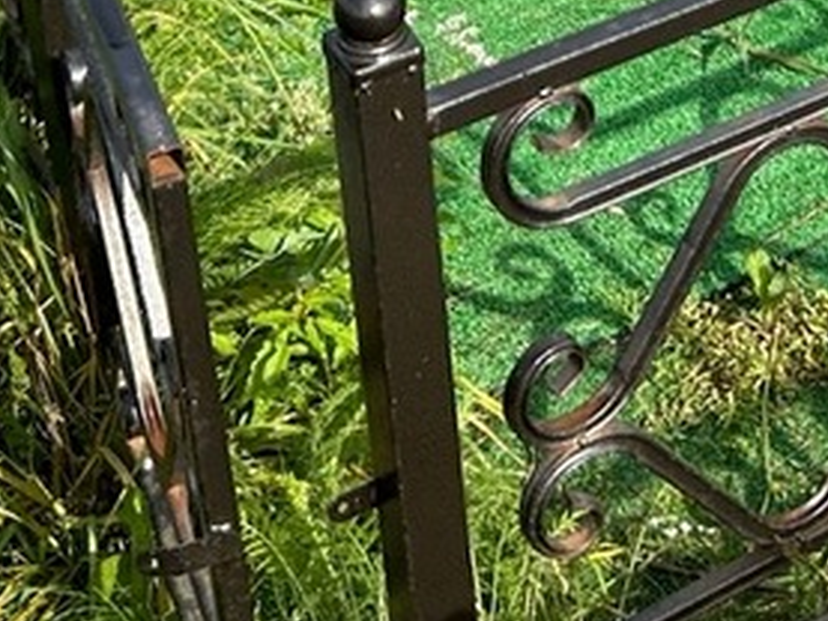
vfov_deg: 13.8
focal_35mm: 96
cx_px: 702
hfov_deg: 20.1
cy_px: -496
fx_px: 2297
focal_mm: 5.7
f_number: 1.5
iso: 50
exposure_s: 1/1869
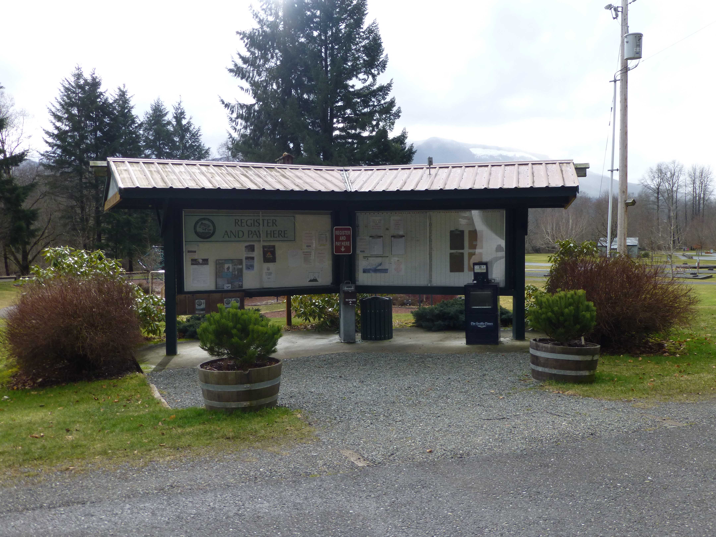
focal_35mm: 30
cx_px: 358
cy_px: 268
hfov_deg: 60.0
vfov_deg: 46.8
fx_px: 621
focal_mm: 5.4
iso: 100
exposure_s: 1/250
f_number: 4
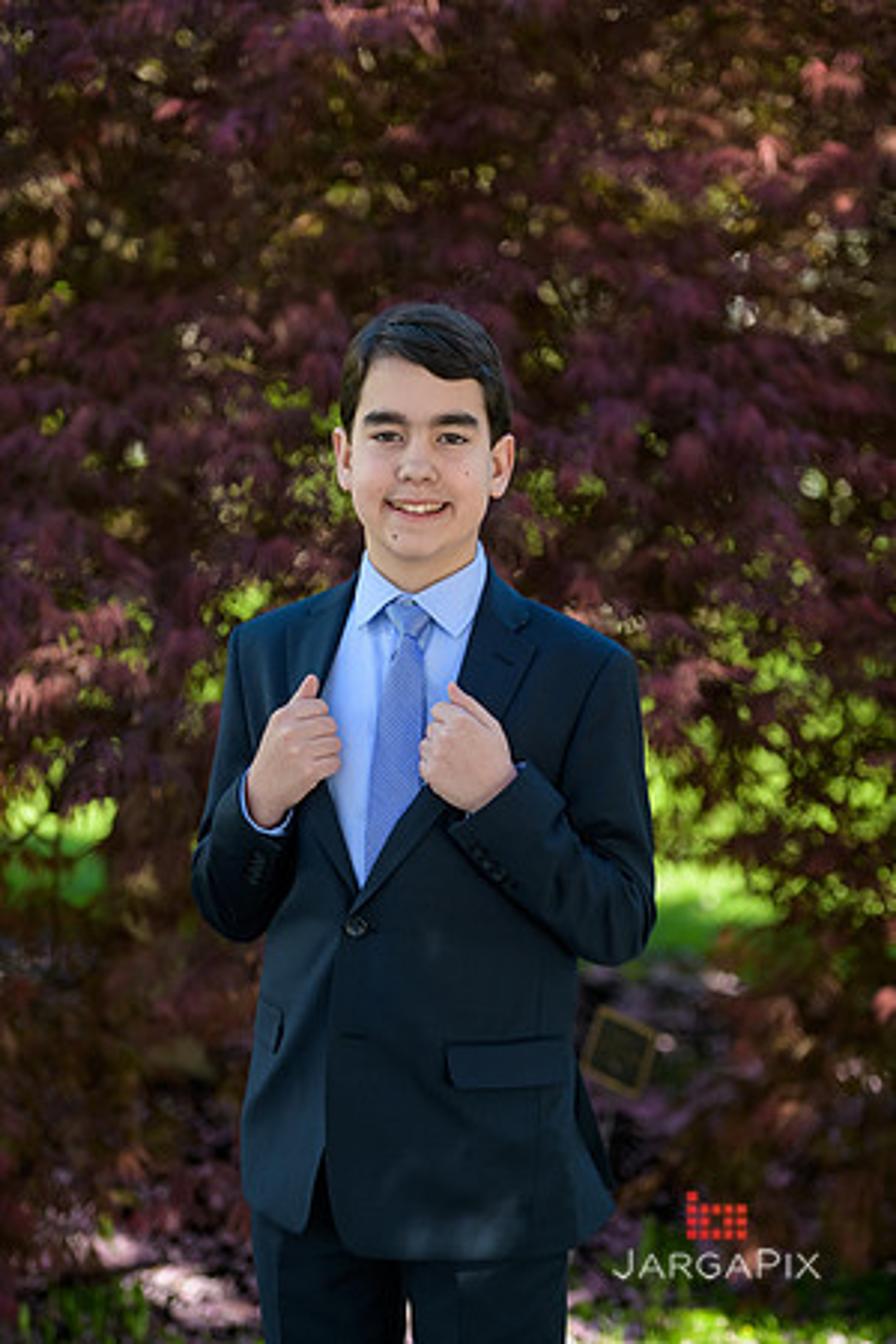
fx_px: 3546
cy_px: 672
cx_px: 448
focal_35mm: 95
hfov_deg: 14.4
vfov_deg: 21.5
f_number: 3.2
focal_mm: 95
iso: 400
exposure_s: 1/1600
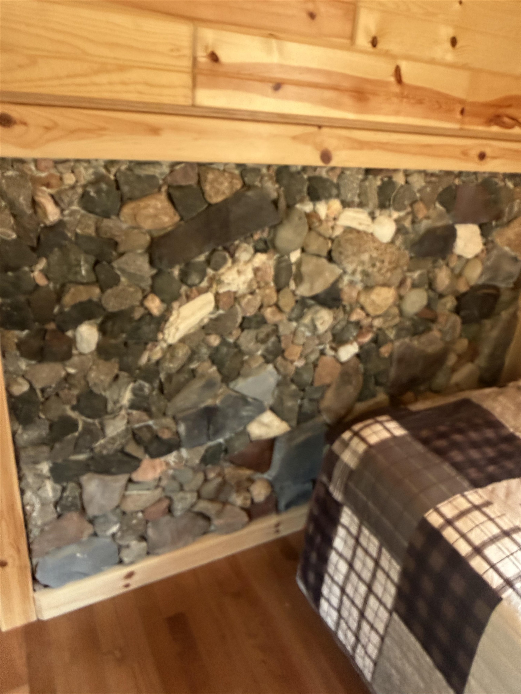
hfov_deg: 56.8
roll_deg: -4.6
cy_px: 347
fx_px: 482
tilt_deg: -25.0
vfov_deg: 71.6
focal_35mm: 24
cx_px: 260
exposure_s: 1/60
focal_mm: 2.22
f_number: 2.2
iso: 640
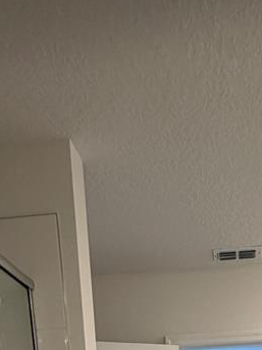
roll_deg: +1.7
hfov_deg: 29.2
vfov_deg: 24.8
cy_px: 576
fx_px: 495
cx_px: 197
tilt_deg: -12.4
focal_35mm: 49
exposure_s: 1/120
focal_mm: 2.22
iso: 200
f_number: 2.2
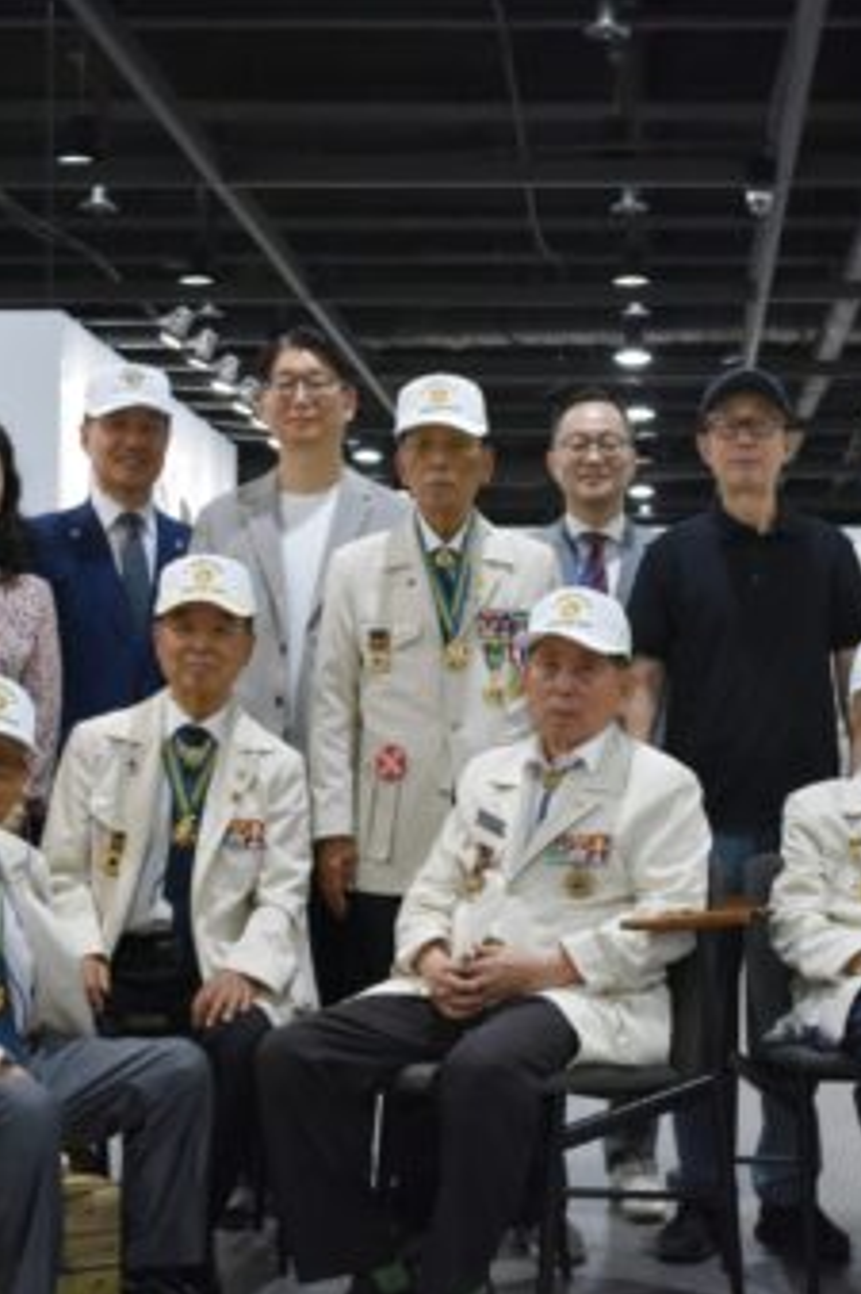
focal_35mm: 64
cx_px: 651
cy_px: 666
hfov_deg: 21.0
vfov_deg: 31.4
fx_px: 2298
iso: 1000
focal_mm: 24
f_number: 5.6
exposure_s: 1/125
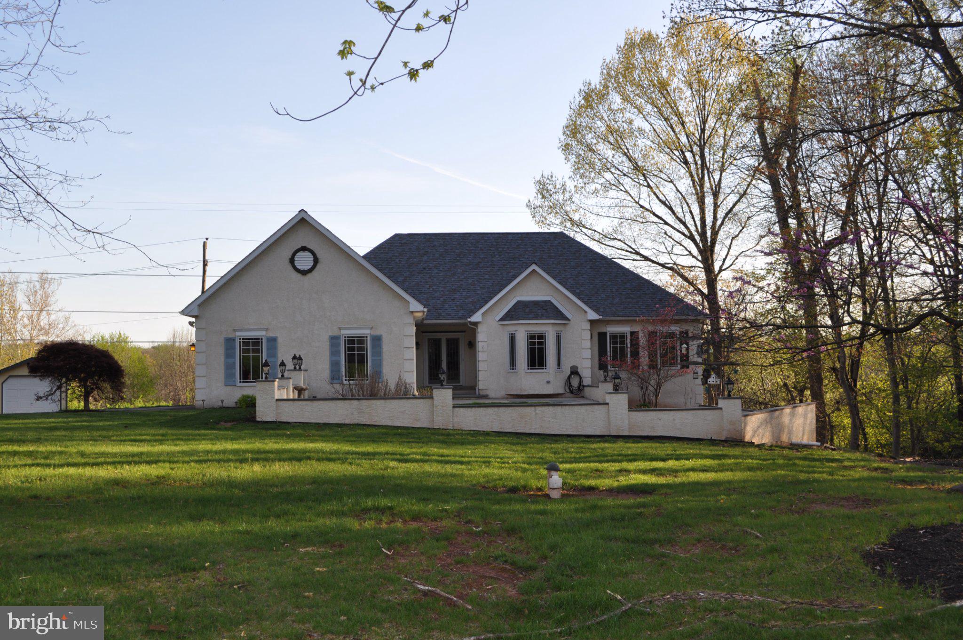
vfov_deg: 36.8
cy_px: 320
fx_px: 962
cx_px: 482
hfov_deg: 53.2
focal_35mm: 36
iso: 200
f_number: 9
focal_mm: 24
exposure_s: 1/200
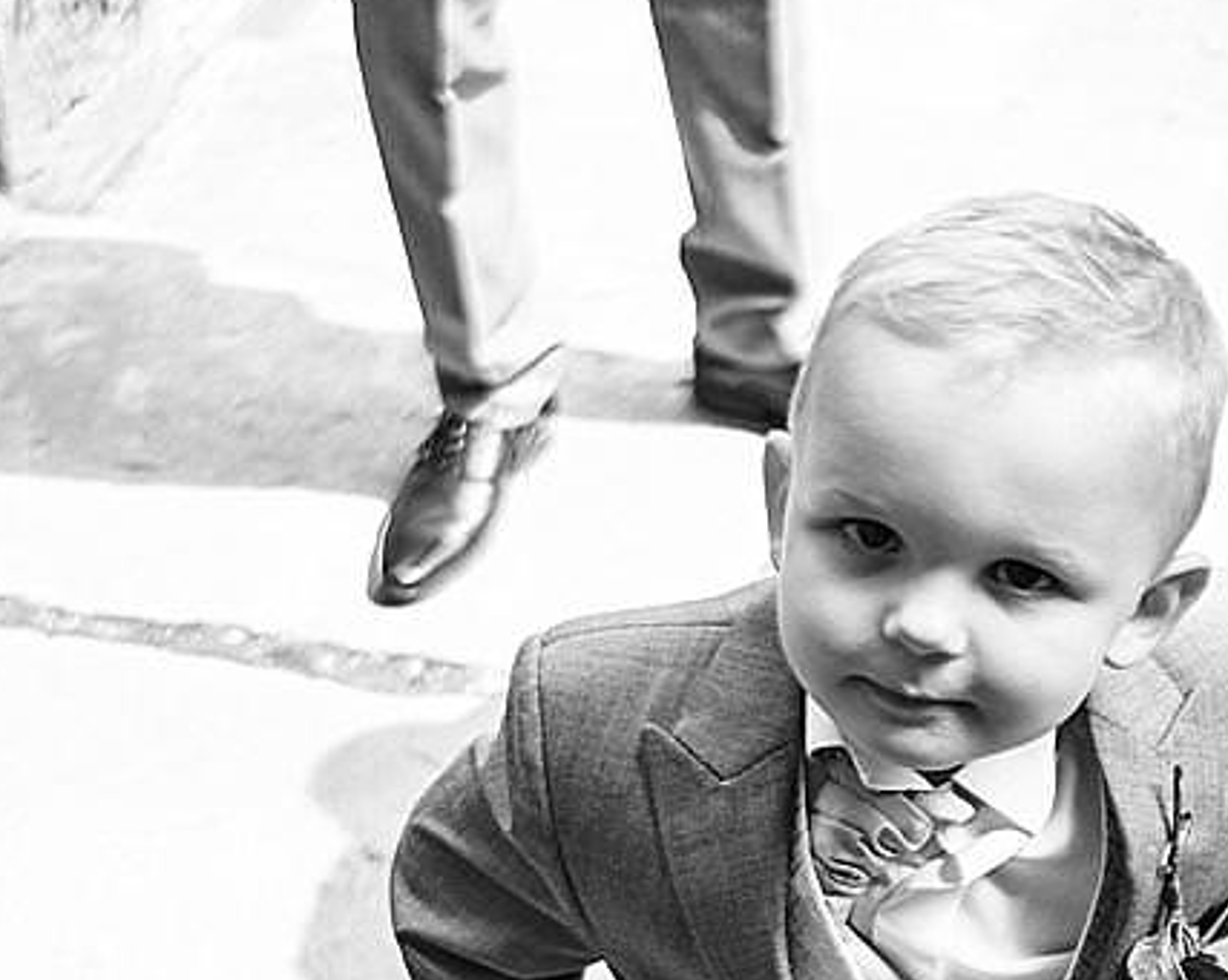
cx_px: 592
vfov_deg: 19.6
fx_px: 2797
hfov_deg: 24.8
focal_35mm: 77
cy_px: 848
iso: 640
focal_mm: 23
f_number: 1.6
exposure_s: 1/4000
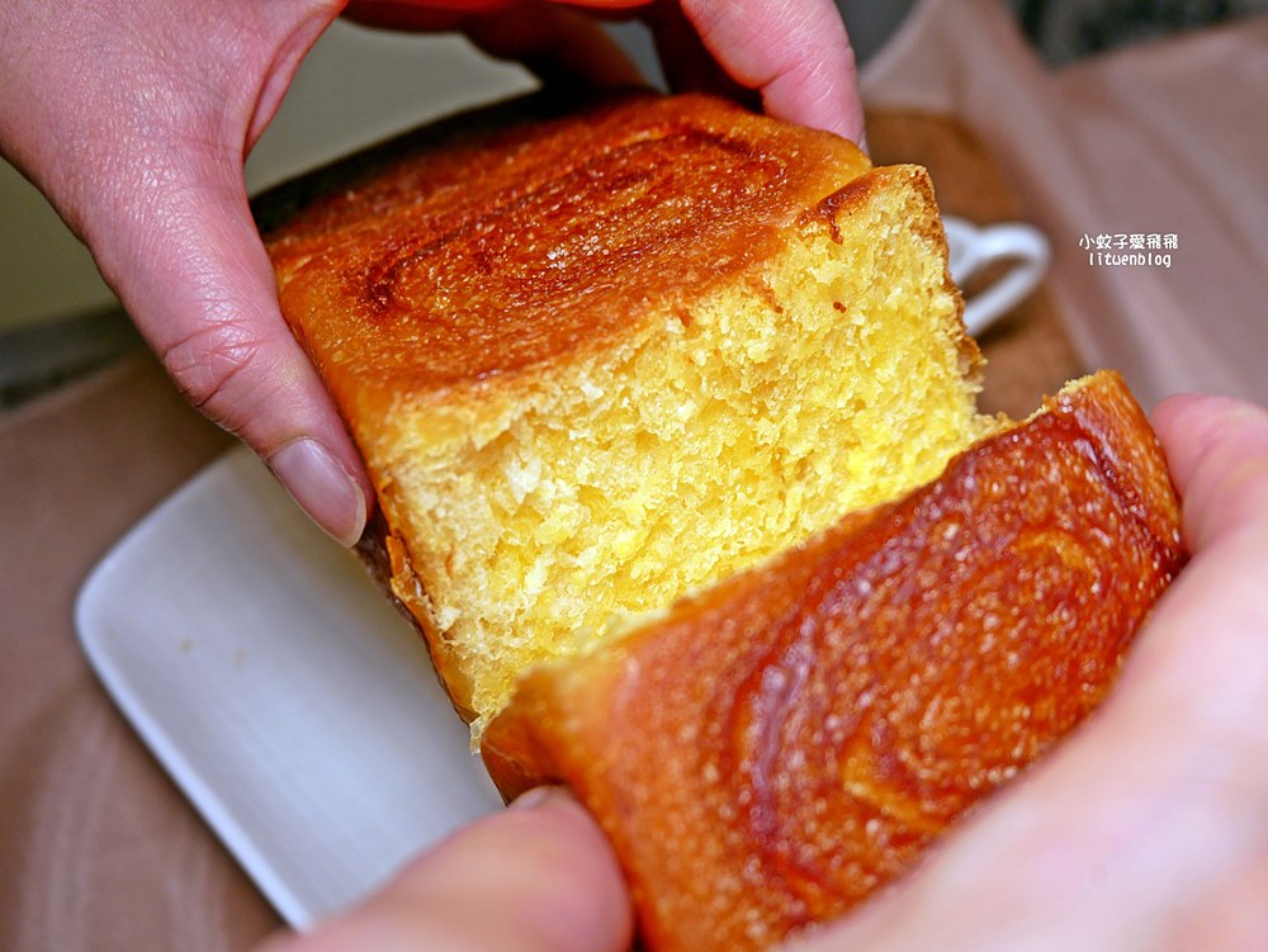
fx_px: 1393
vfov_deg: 37.8
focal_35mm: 38
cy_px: 476
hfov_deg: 49.0
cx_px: 634
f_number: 4.3
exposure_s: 1/80
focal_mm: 19
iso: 200
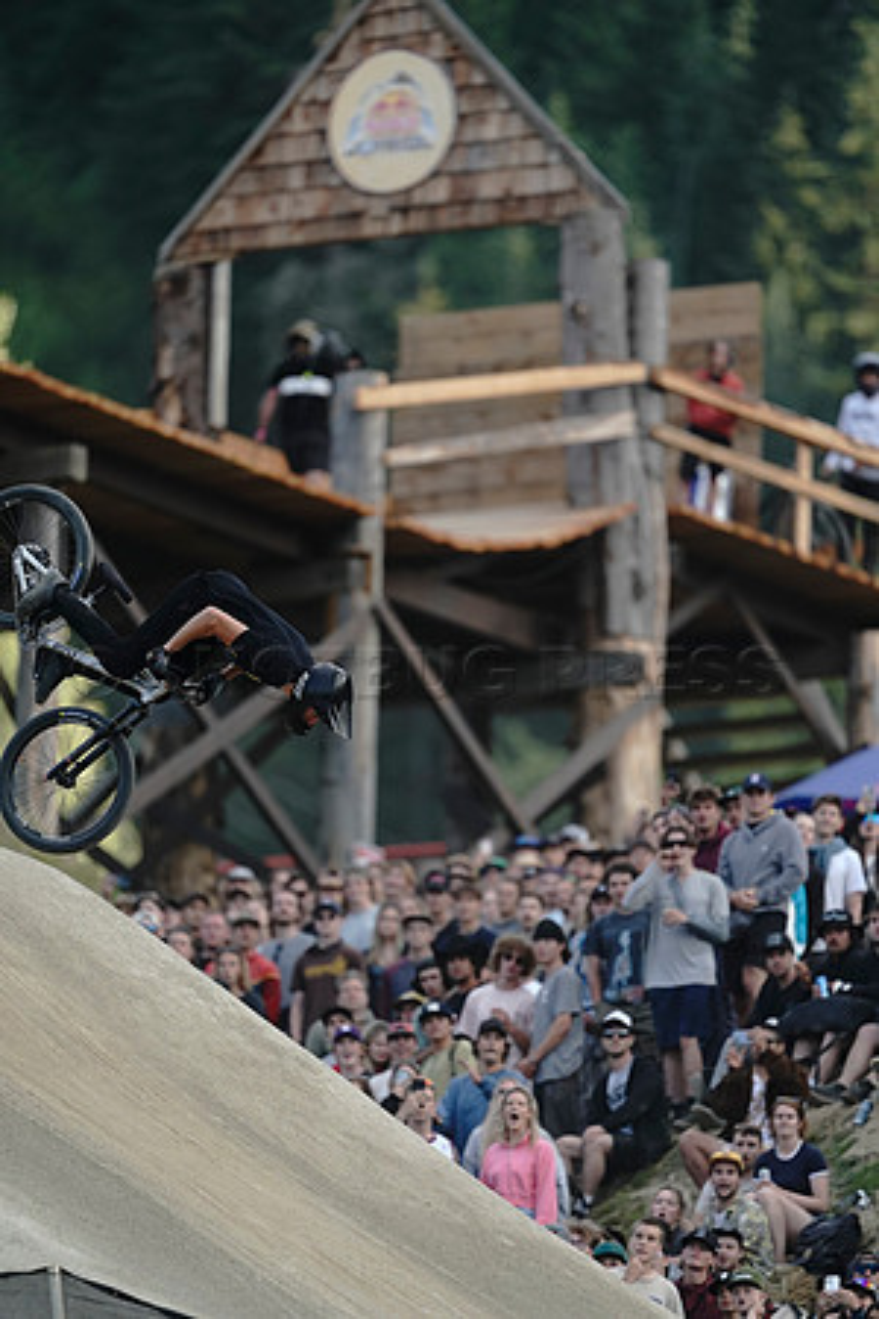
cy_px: 660
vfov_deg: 3.4
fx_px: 21973
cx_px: 440
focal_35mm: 600
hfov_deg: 2.3
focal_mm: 600
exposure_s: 1/1600
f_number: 4
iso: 1600
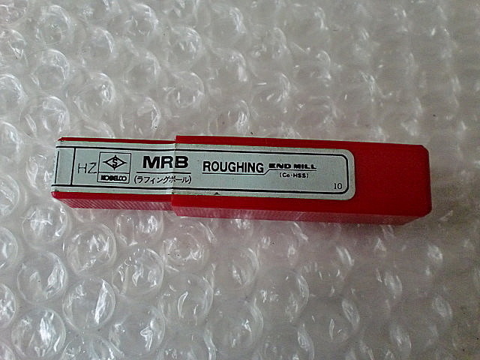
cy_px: 180
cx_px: 240
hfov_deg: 52.6
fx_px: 485
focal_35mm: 35
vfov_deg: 40.7
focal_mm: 6.3
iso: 400
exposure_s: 1/60
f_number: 3.1
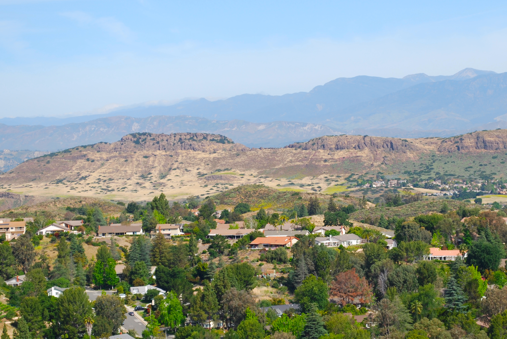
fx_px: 1518
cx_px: 291
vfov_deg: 12.8
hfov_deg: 19.0
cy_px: 145
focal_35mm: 108
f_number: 8
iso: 100
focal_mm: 55
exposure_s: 1/250
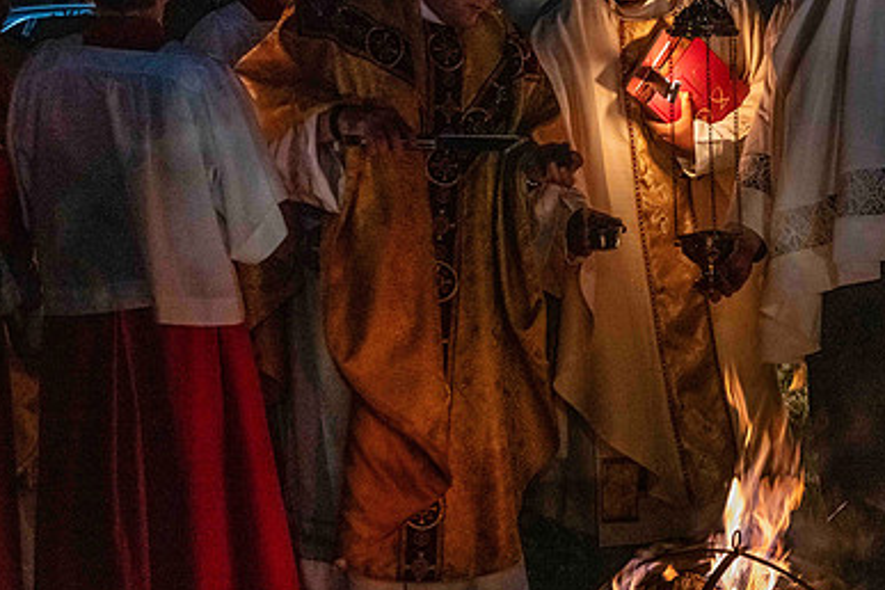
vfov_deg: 15.2
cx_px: 581
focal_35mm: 90
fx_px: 2212
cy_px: 404
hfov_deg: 22.5
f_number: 6.3
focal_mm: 60
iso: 8000
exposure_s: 1/40
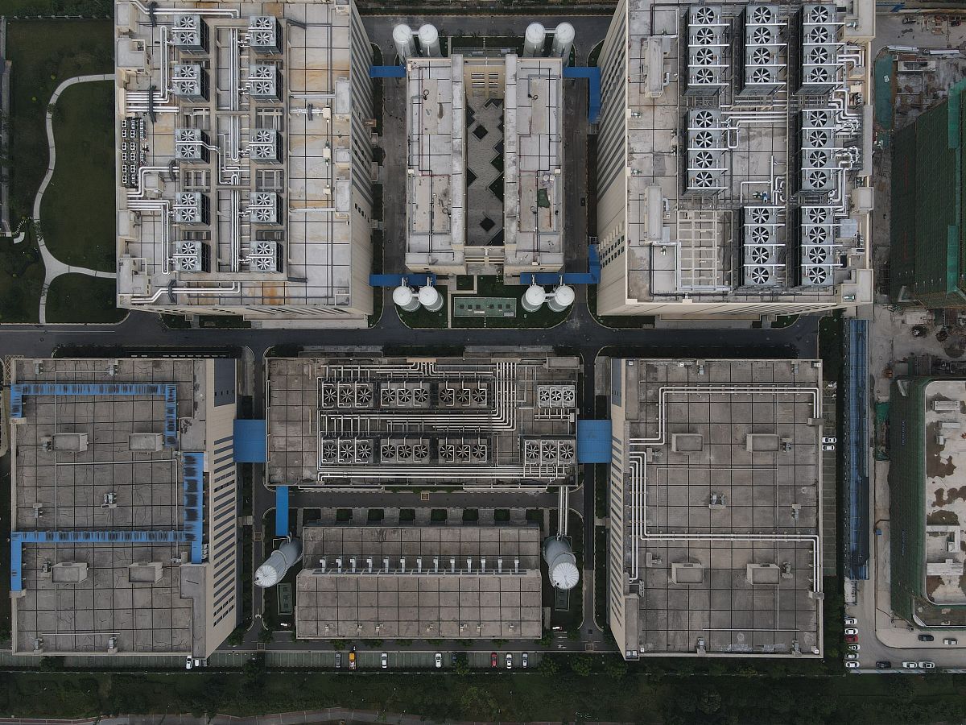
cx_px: 483
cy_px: 362
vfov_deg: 56.8
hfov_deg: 71.6
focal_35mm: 24
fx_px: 670
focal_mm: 4.5
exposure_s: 1/800
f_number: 2.8
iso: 110
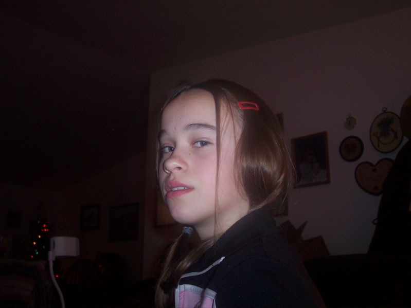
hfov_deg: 49.0
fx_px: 451
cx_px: 206
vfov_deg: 37.7
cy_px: 154
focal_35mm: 38
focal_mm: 8
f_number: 2.8
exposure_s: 1/30
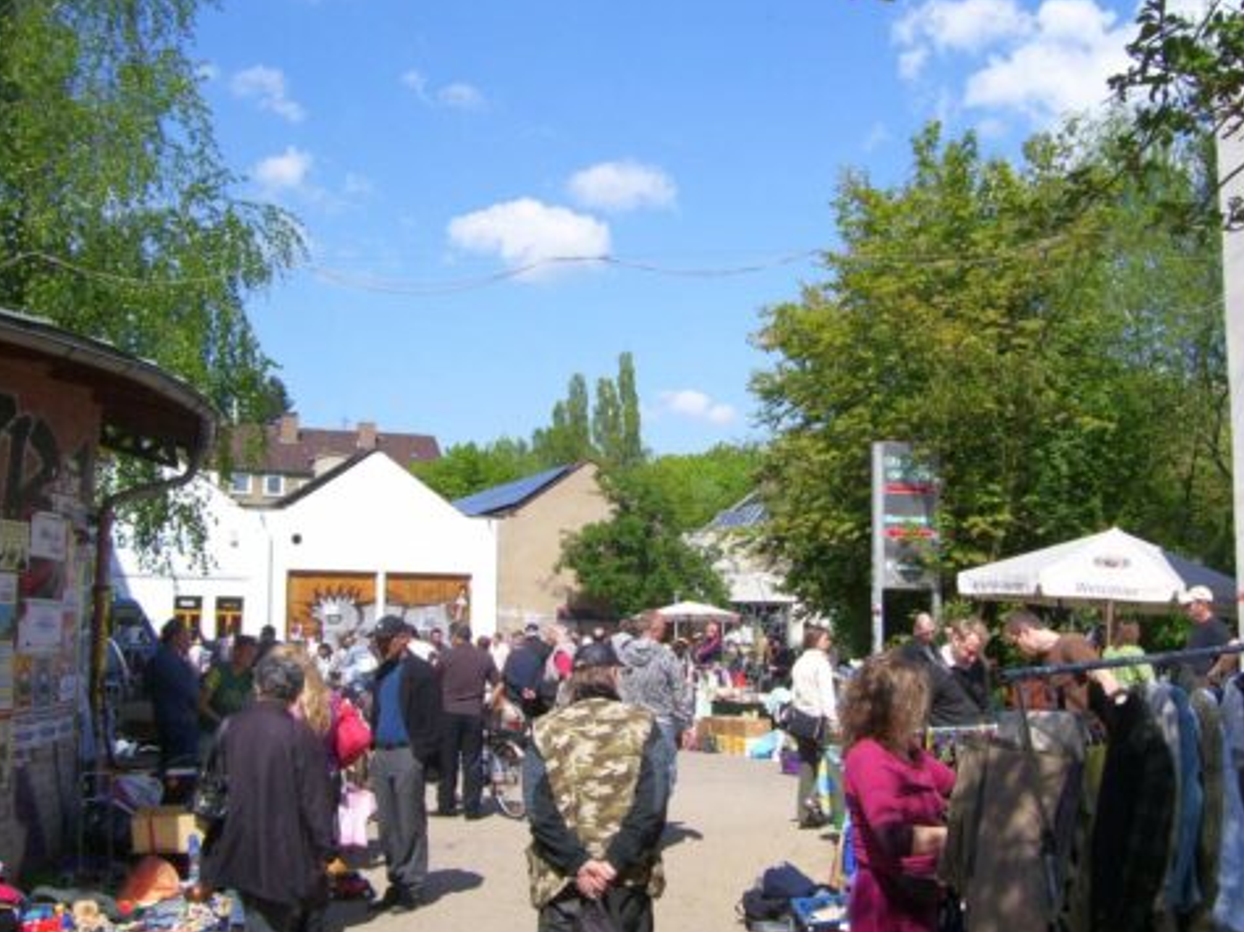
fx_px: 1437
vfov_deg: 35.9
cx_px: 619
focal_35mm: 40
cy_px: 436
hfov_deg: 46.8
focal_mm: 6
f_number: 4.8
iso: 80
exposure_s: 1/500
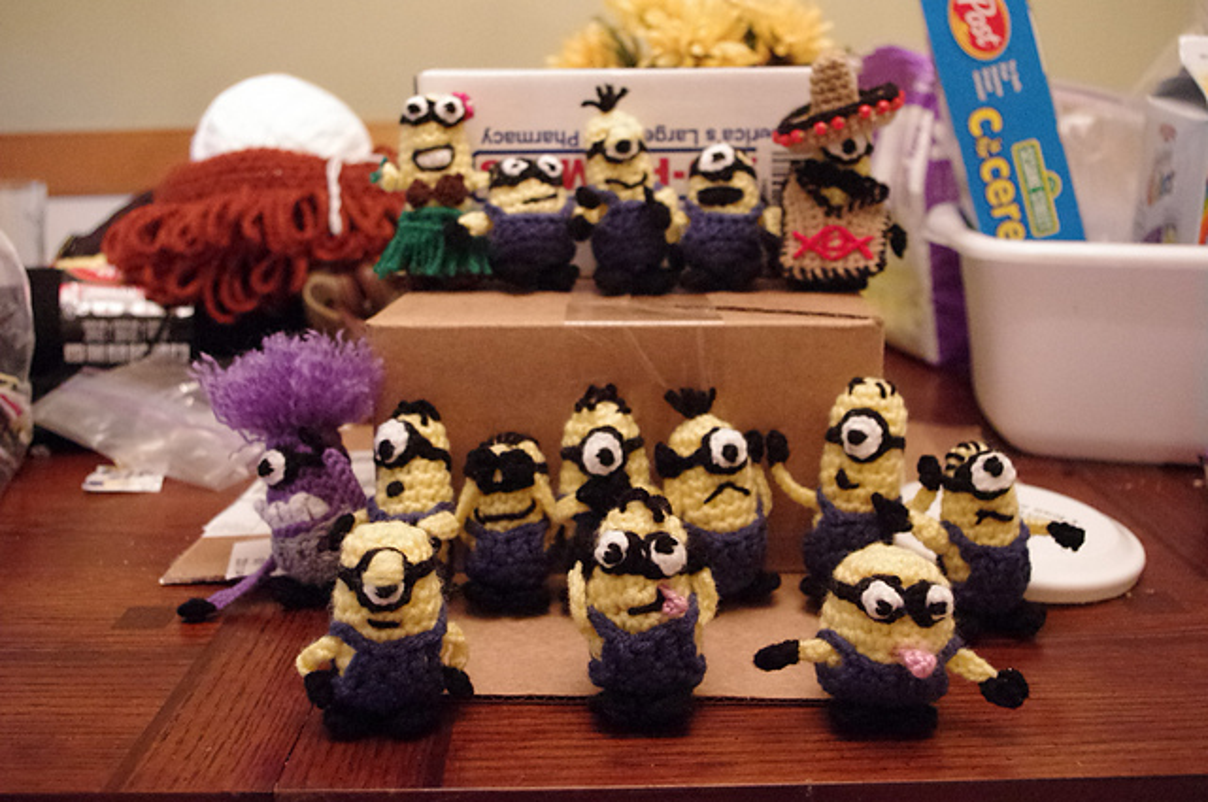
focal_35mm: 36
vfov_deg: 36.8
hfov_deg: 53.2
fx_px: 1206
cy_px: 401
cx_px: 604
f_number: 5
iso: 6400
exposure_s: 1/60
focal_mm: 24.38
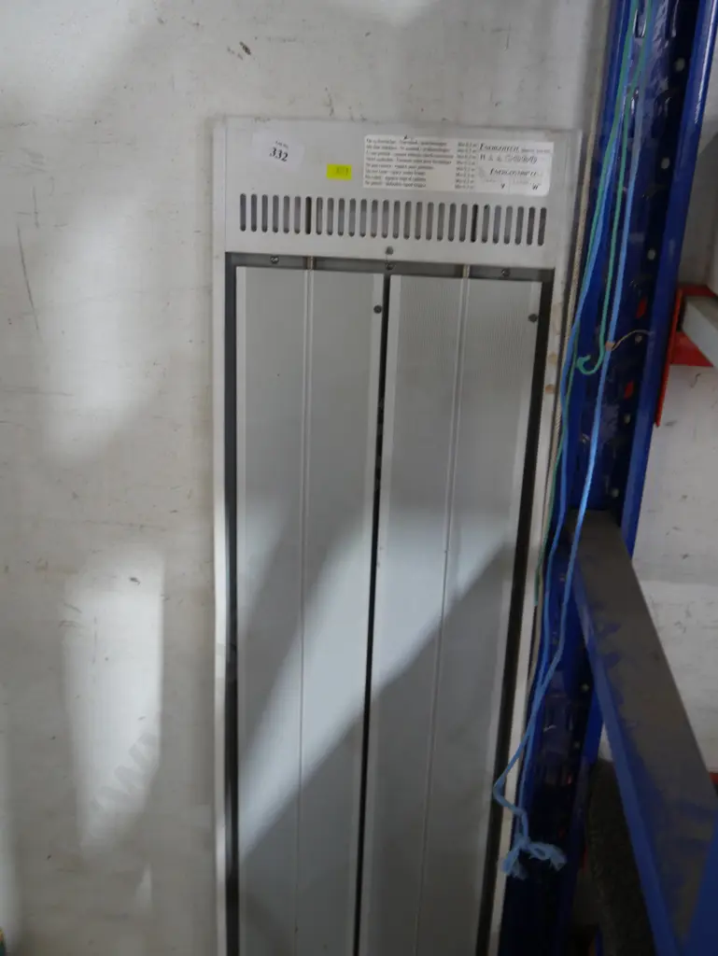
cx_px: 359
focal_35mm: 34
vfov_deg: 53.9
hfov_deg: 41.8
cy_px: 478
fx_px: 940
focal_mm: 17
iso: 1250
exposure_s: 1/60
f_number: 4
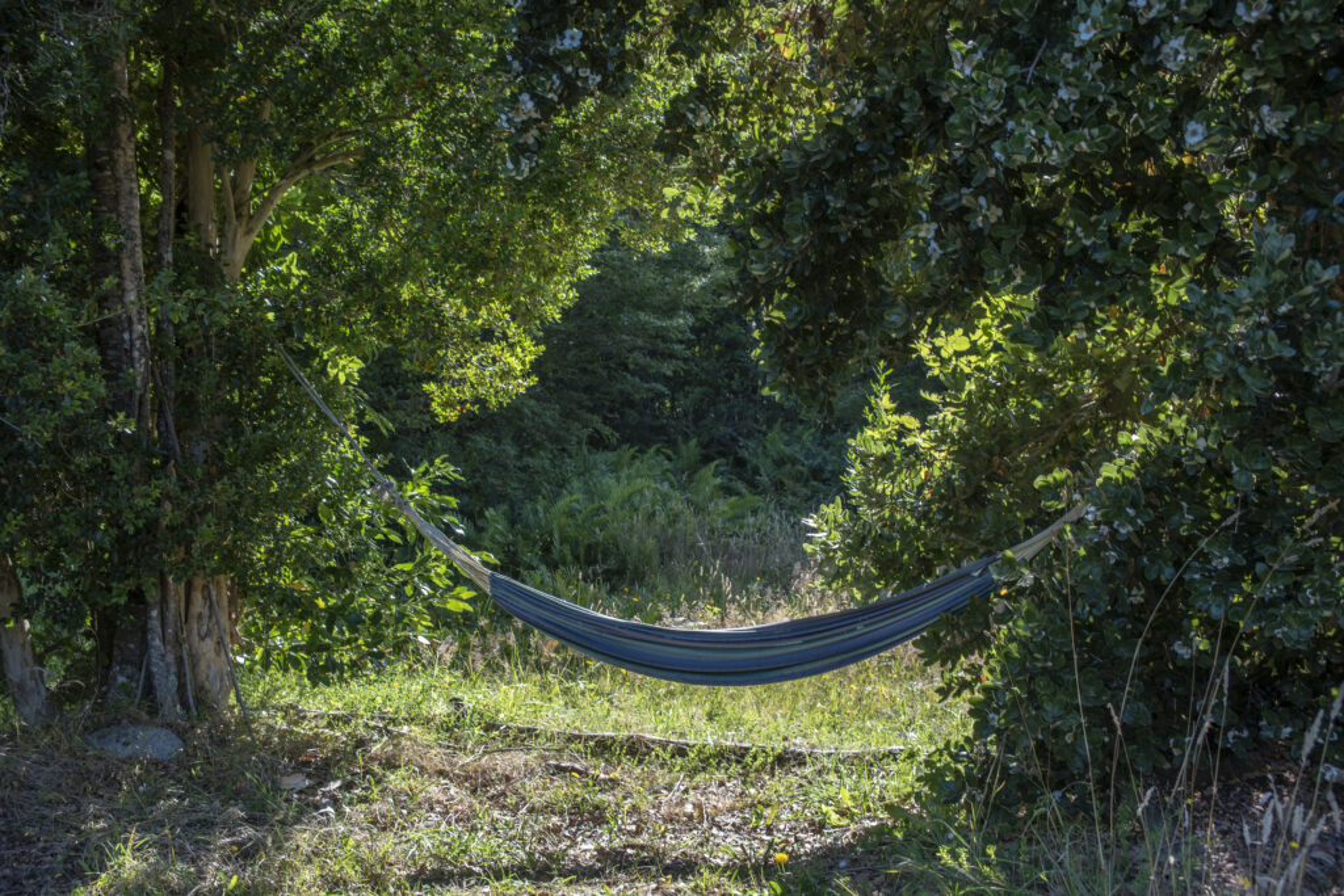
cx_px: 672
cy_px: 448
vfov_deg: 28.1
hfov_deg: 41.1
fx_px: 1792
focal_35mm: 48
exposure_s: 1/60
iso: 100
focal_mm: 48
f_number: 8
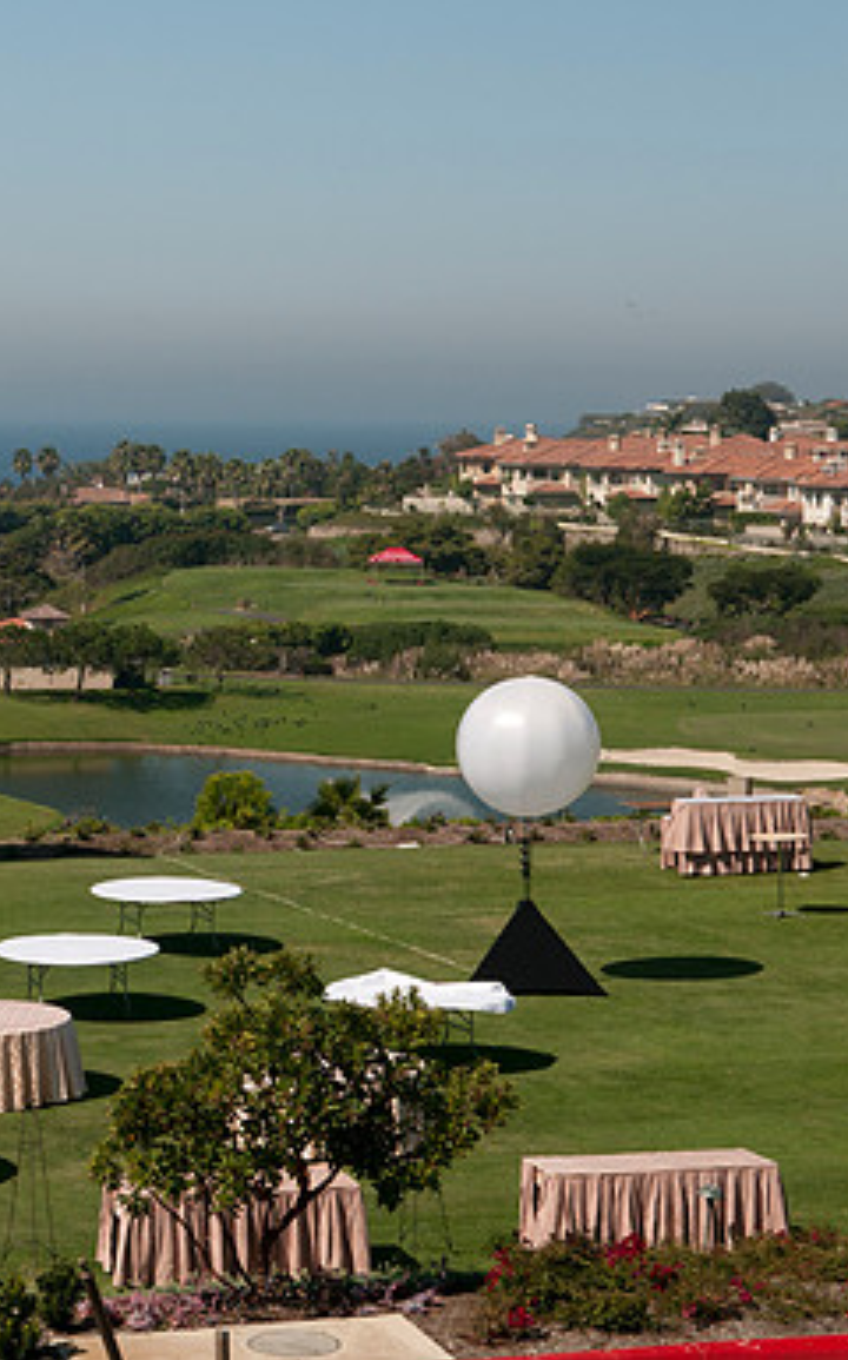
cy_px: 681
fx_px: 3297
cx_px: -146
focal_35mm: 89
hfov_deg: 14.2
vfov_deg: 23.3
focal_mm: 38
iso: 200
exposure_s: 1/200
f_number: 11
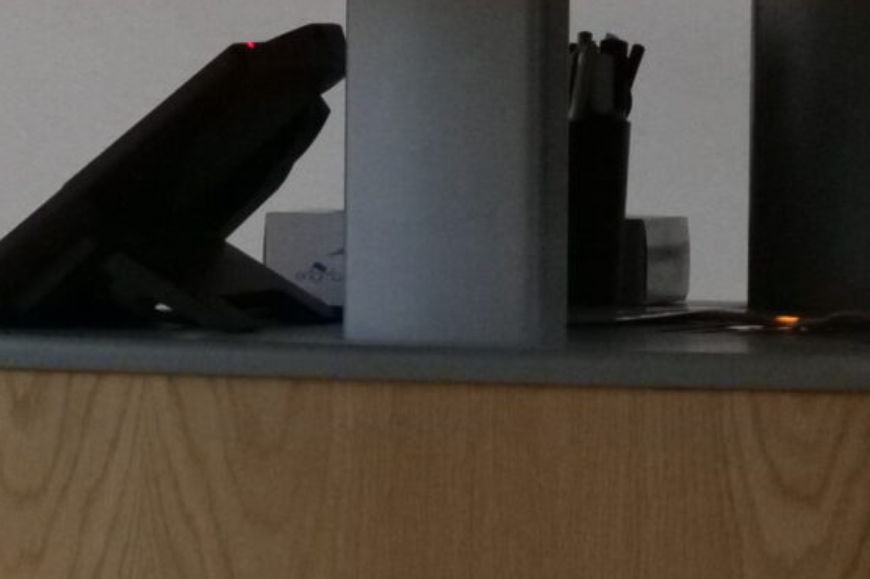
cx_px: -385
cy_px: -383
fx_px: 13887
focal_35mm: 575
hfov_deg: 3.6
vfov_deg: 2.4
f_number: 5.6
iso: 2000
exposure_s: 1/125
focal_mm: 60
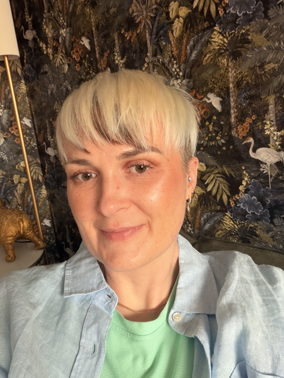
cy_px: 189
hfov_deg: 46.8
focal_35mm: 30
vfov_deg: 60.0
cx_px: 142
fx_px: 328
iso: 250
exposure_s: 1/40
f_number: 1.9
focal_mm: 2.71
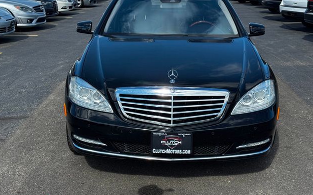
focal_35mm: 52
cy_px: 86
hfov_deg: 38.9
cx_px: 154
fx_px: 443
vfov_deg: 24.8
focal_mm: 6.76
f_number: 1.78
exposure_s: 1/1984
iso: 64
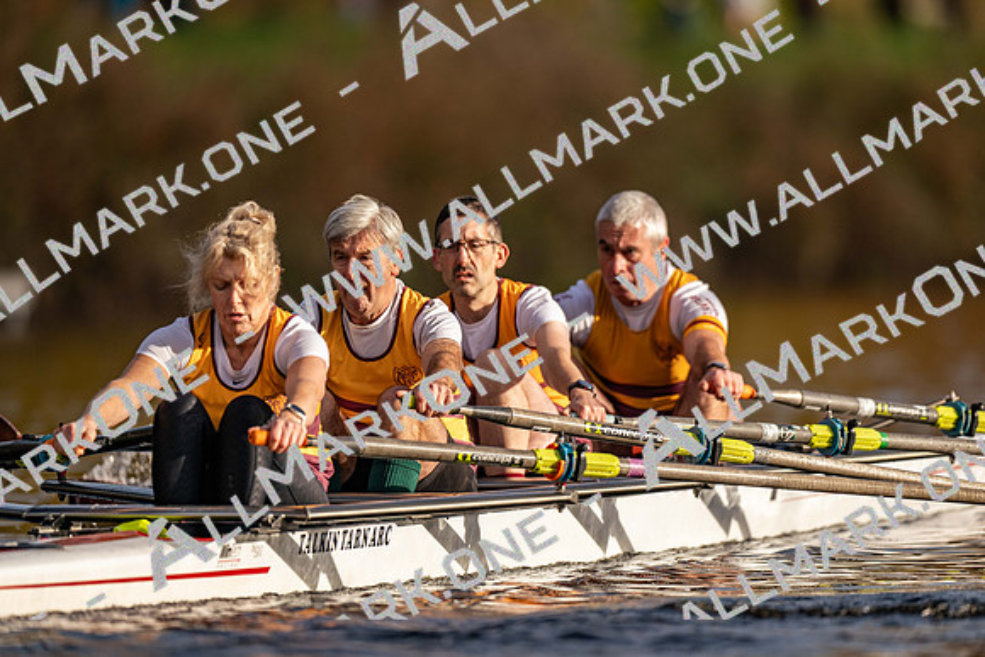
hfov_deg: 3.4
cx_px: 492
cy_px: 328
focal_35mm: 600
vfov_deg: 2.3
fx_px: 16420
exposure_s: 1/2500
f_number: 4
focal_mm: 600
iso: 250
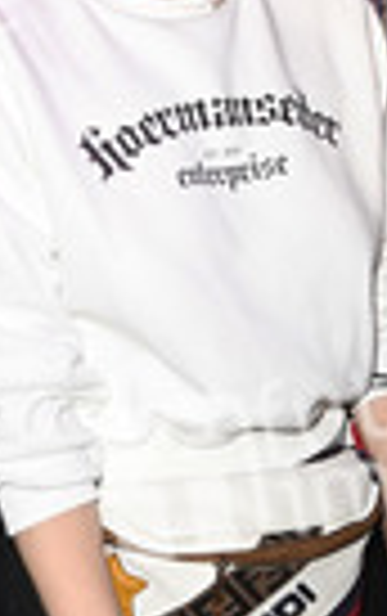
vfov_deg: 24.0
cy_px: 234
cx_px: -81
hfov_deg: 14.7
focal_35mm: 86
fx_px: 1447
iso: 2000
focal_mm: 29
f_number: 5.6
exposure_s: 1/50
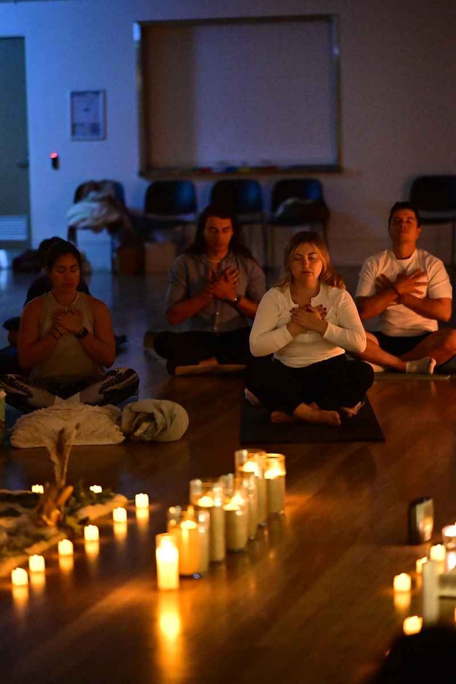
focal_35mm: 112
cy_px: 342
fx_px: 2128
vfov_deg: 18.3
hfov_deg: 12.2
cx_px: 228
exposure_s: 1/125
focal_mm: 75
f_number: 1.2
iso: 6400
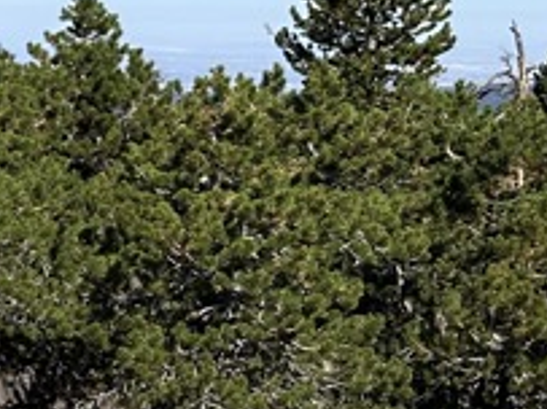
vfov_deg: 12.1
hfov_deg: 13.4
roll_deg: +0.5
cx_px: -633
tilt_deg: -1.3
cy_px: -16
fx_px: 1911
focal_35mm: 121
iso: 80
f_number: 1.78
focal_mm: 6.86
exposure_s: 1/5525
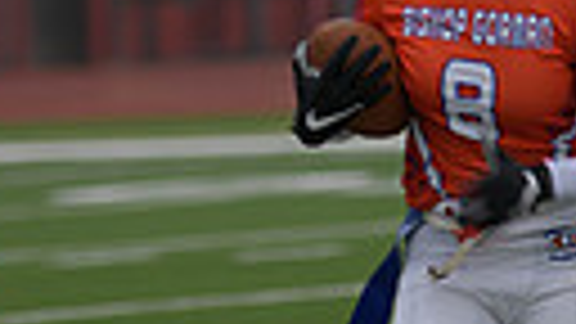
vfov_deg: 1.7
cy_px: 151
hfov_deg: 2.9
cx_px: 374
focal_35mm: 735
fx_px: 11226
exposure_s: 1/200
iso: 125
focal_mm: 155
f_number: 2.8
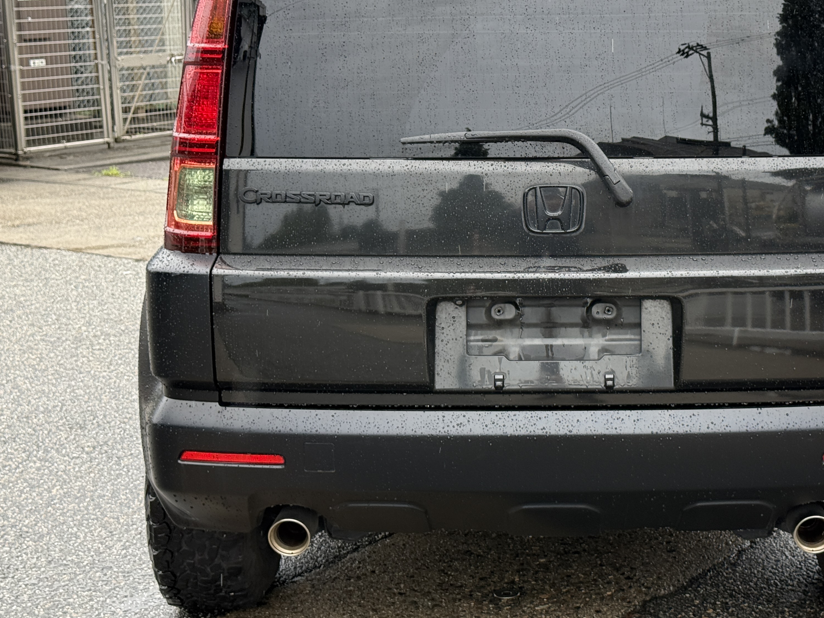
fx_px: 1547
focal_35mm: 65
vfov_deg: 22.5
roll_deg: +1.5
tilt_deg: -9.0
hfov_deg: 29.6
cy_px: 237
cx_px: 551
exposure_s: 1/413
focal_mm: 6.76
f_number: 1.78
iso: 80
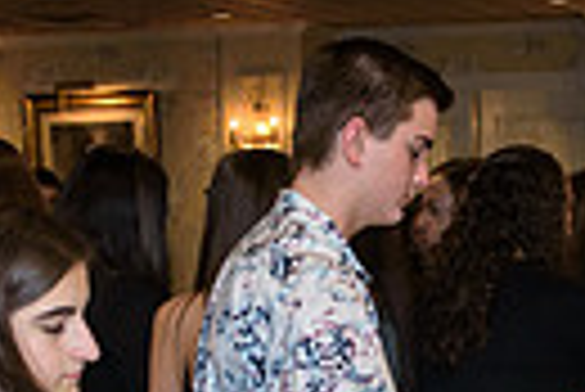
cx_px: 315
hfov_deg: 19.1
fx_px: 1741
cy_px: 349
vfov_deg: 12.7
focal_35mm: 107
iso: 1600
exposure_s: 1/125
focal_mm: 24
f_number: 3.2
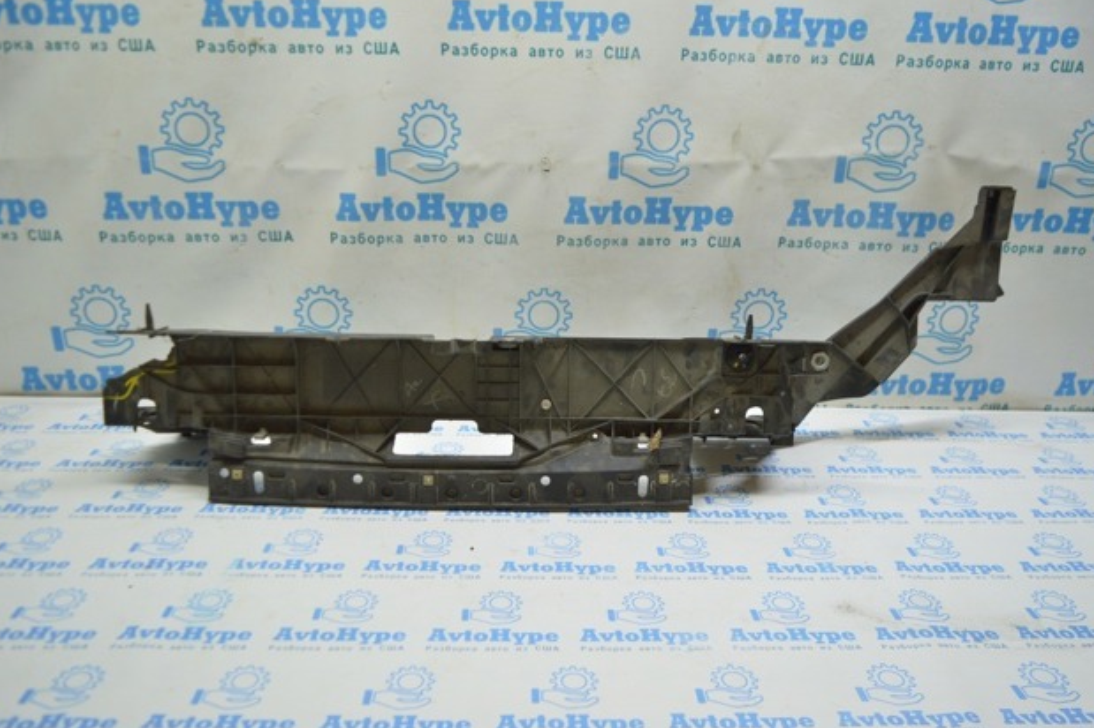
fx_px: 942
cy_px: 356
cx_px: 537
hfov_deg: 60.3
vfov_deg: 42.3
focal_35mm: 31
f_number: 3.5
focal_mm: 20
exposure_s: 1/60
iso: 400
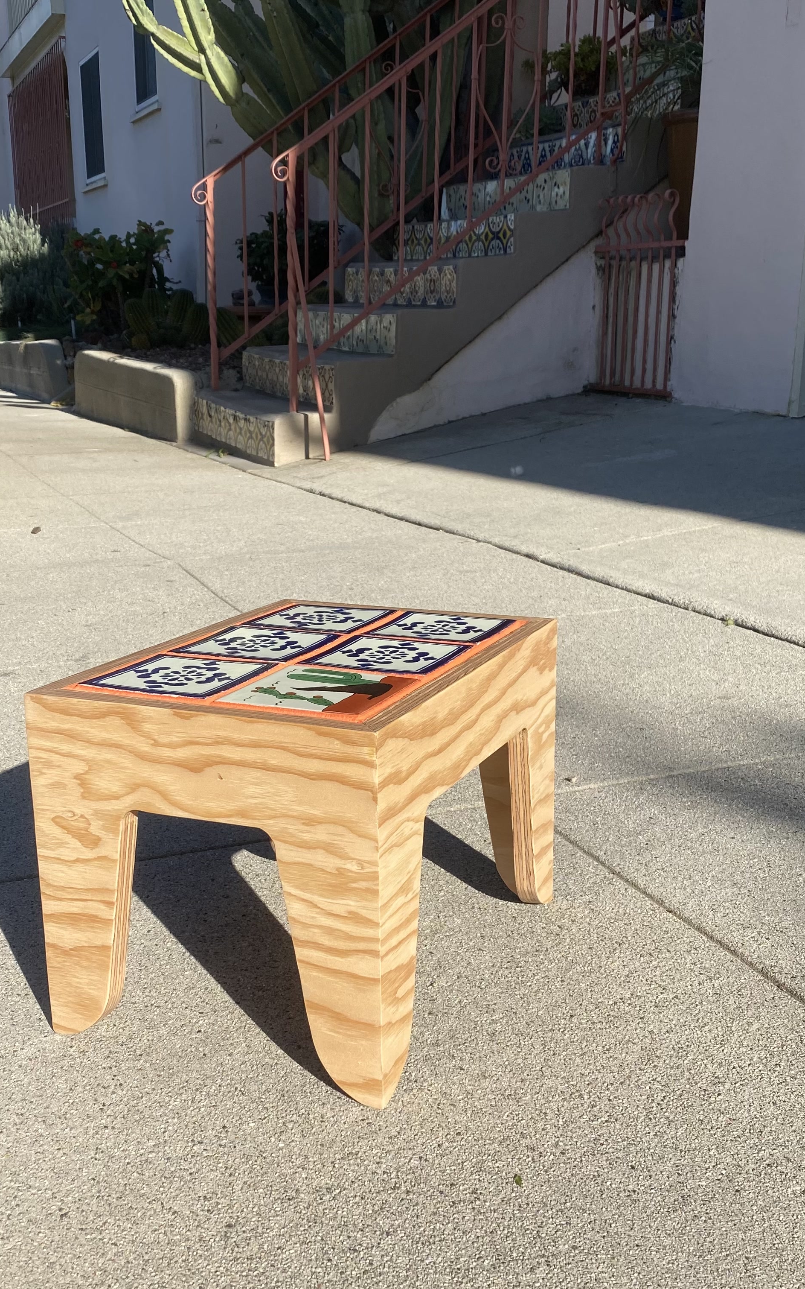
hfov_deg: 39.4
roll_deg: -0.7
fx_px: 1123
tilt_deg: -17.7
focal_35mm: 32
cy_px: 577
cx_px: 434
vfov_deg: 59.5
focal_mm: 4.25
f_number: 1.8
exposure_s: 1/2817
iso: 32
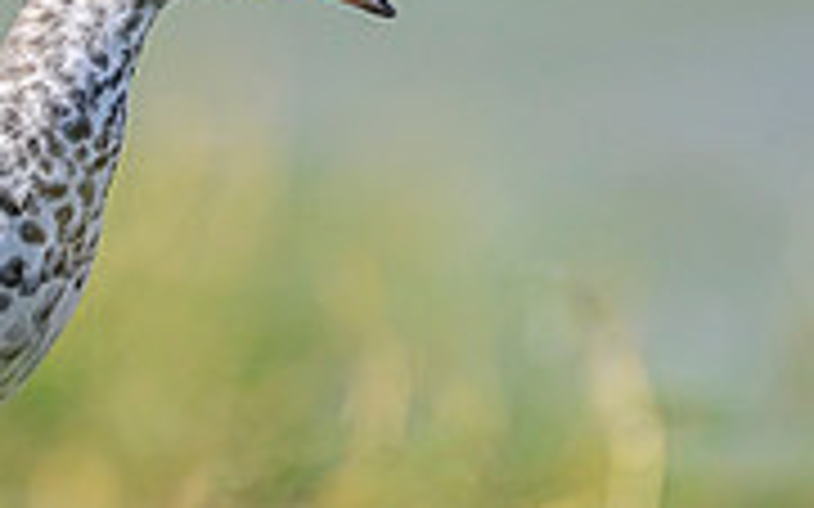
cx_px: 163
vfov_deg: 0.7
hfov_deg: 1.0
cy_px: 26
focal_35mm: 2014
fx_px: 44665
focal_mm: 560
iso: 500
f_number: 4
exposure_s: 1/3200
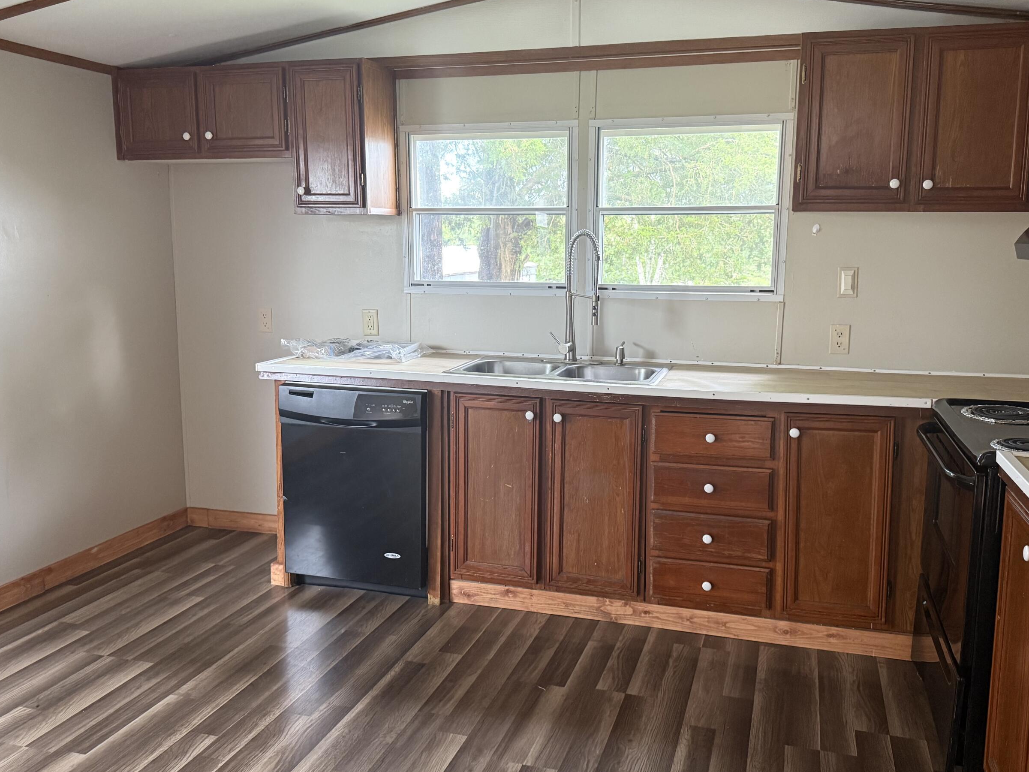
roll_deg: -0.1
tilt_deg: -7.2
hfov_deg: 59.9
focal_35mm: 30
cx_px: 536
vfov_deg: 46.8
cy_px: 368
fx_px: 892
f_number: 1.78
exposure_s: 1/60
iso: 320
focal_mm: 6.76
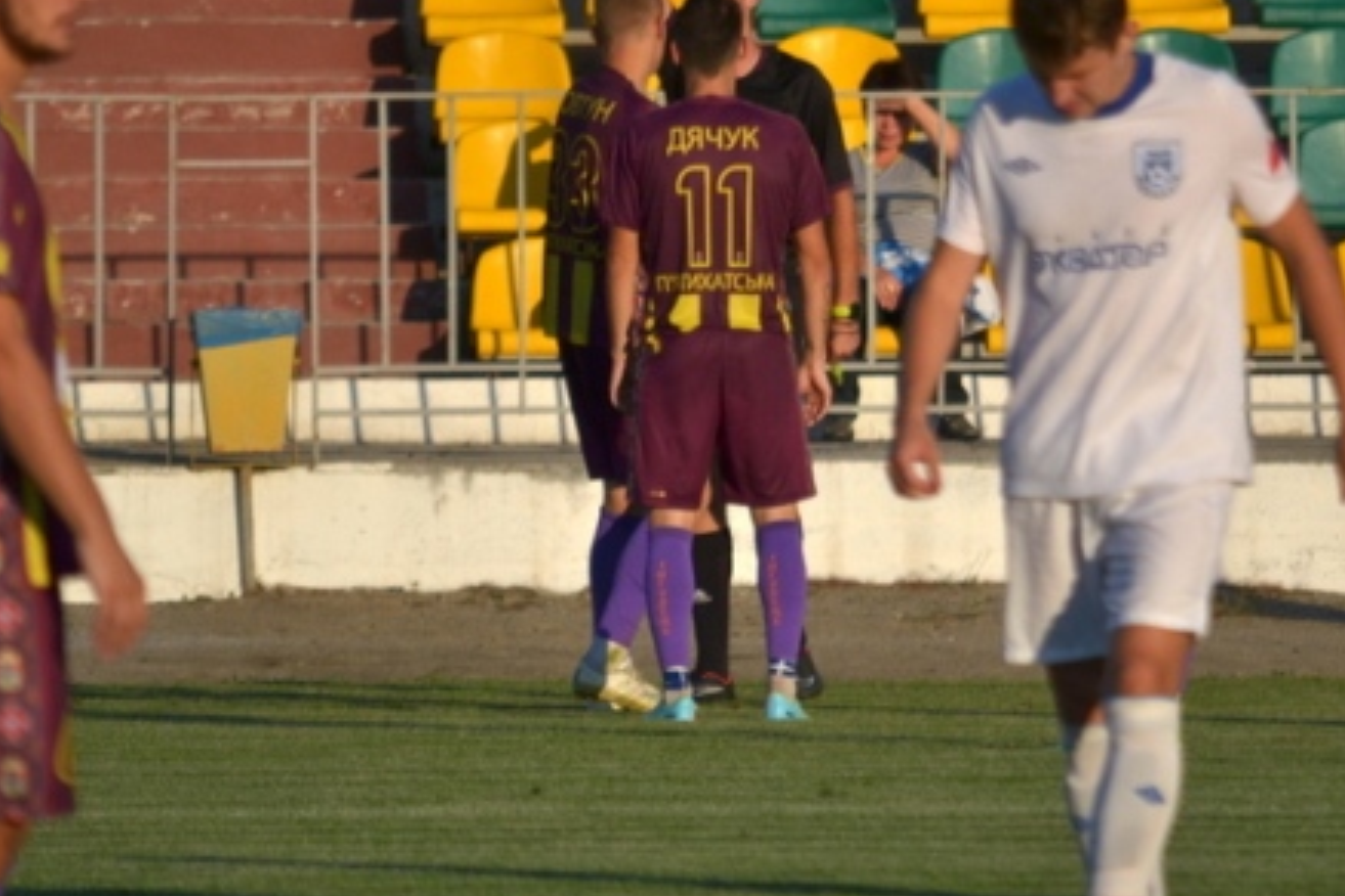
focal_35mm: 720
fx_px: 26898
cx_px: 706
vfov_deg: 1.9
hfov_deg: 2.9
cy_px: 259
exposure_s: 1/1000
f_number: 5.6
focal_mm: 300
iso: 100
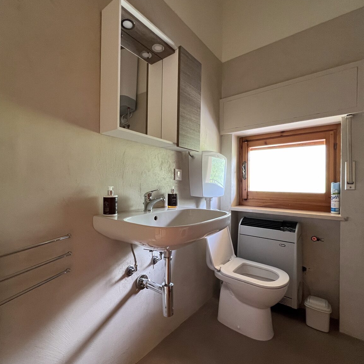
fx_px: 190
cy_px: 186
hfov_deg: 87.3
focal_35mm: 16
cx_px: 171
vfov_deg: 87.4
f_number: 1.8
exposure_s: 1/60
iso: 320
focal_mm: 1.57
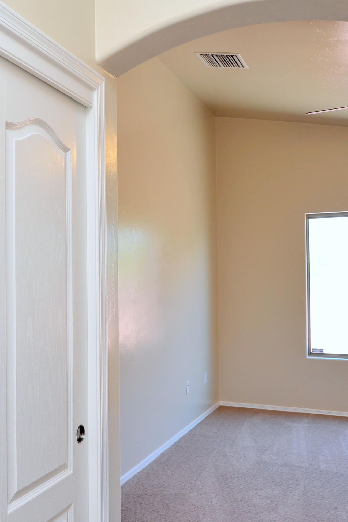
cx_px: 61
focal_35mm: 40
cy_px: 257
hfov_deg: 32.3
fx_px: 580
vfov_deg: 48.5
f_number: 9
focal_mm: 26
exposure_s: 1/40
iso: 640
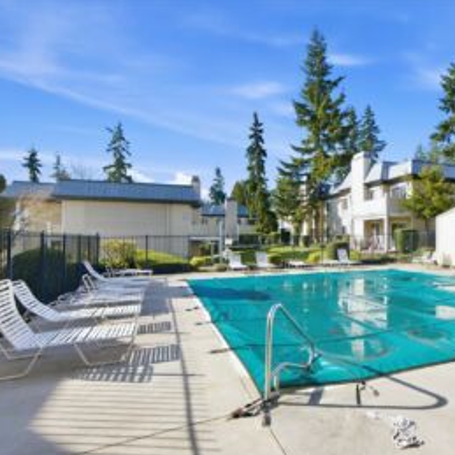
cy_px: 231
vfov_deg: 72.1
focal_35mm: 21
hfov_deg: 69.7
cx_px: 309
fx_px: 312
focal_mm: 16
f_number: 9
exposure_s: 1/60
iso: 400
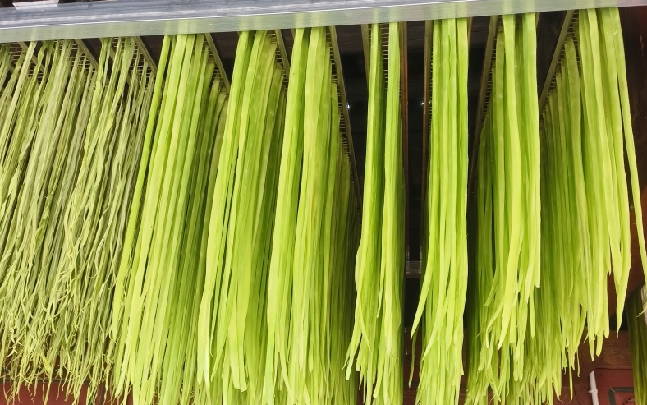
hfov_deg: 58.1
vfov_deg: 37.0
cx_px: 326
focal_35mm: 33
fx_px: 582
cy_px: 325
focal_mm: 5.5
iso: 533
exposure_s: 1/100
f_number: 1.75
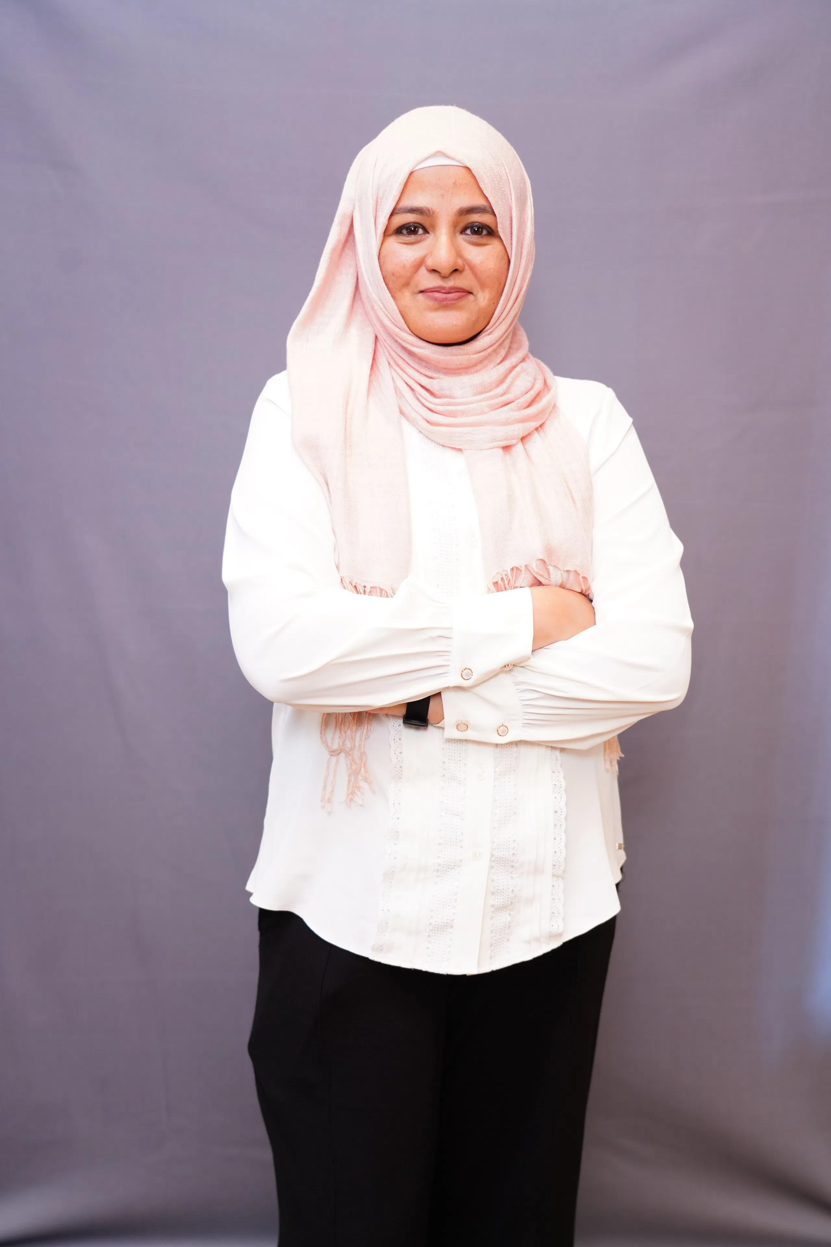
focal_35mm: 44
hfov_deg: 30.5
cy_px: 624
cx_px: 416
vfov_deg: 44.5
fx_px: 1523
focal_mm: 44
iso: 1000
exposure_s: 1/200
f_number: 4
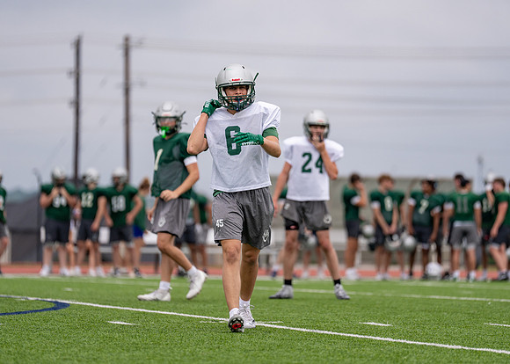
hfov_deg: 9.3
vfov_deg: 6.6
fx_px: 3140
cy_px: 182
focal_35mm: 217
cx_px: 255
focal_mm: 200
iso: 200
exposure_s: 1/3200
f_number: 2.8
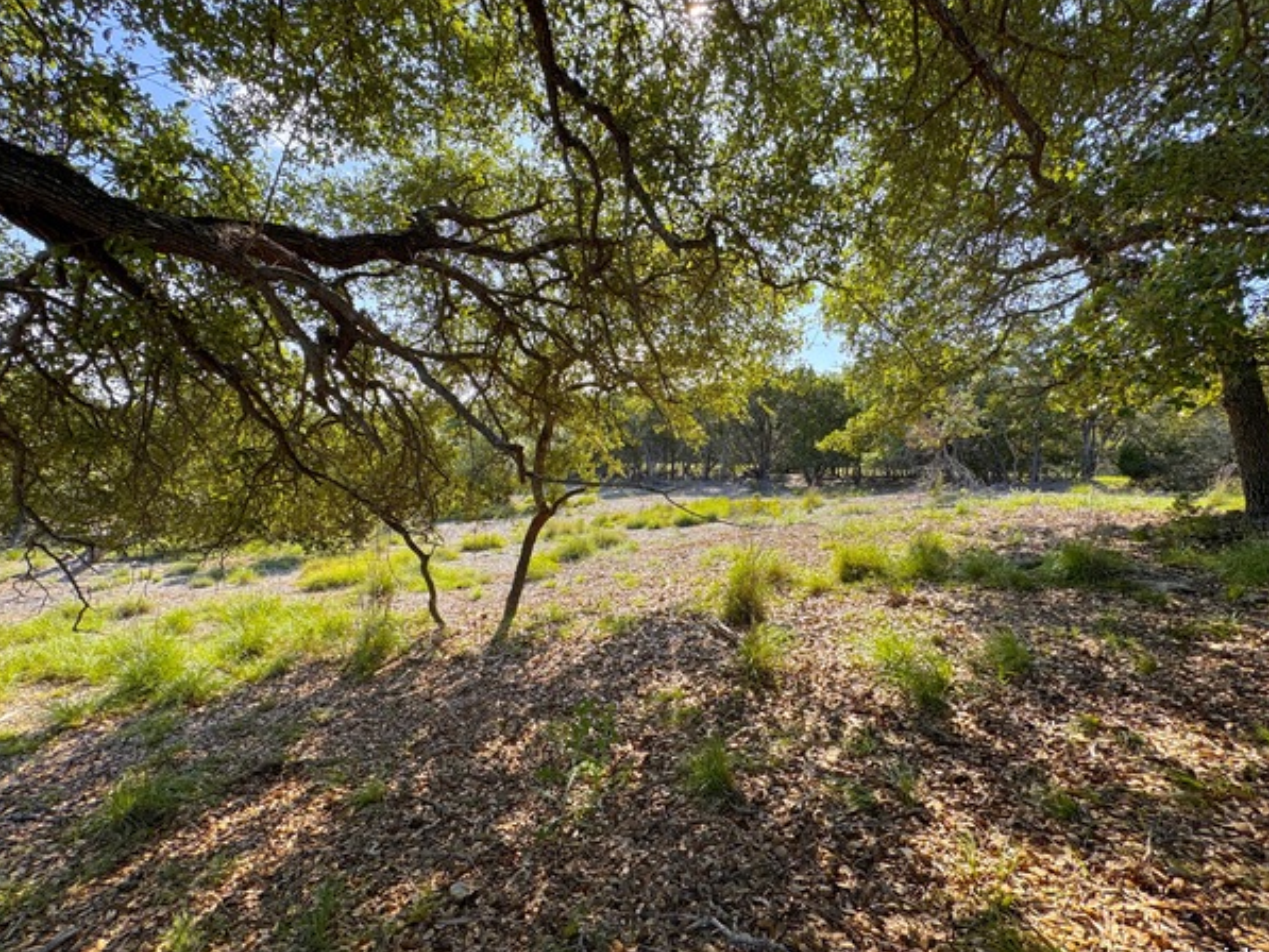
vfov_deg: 81.8
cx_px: 650
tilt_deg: -3.2
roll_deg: -2.1
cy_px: 484
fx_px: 550
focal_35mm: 15
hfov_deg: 98.1
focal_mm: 2.22
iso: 40
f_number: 2.2
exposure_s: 1/605
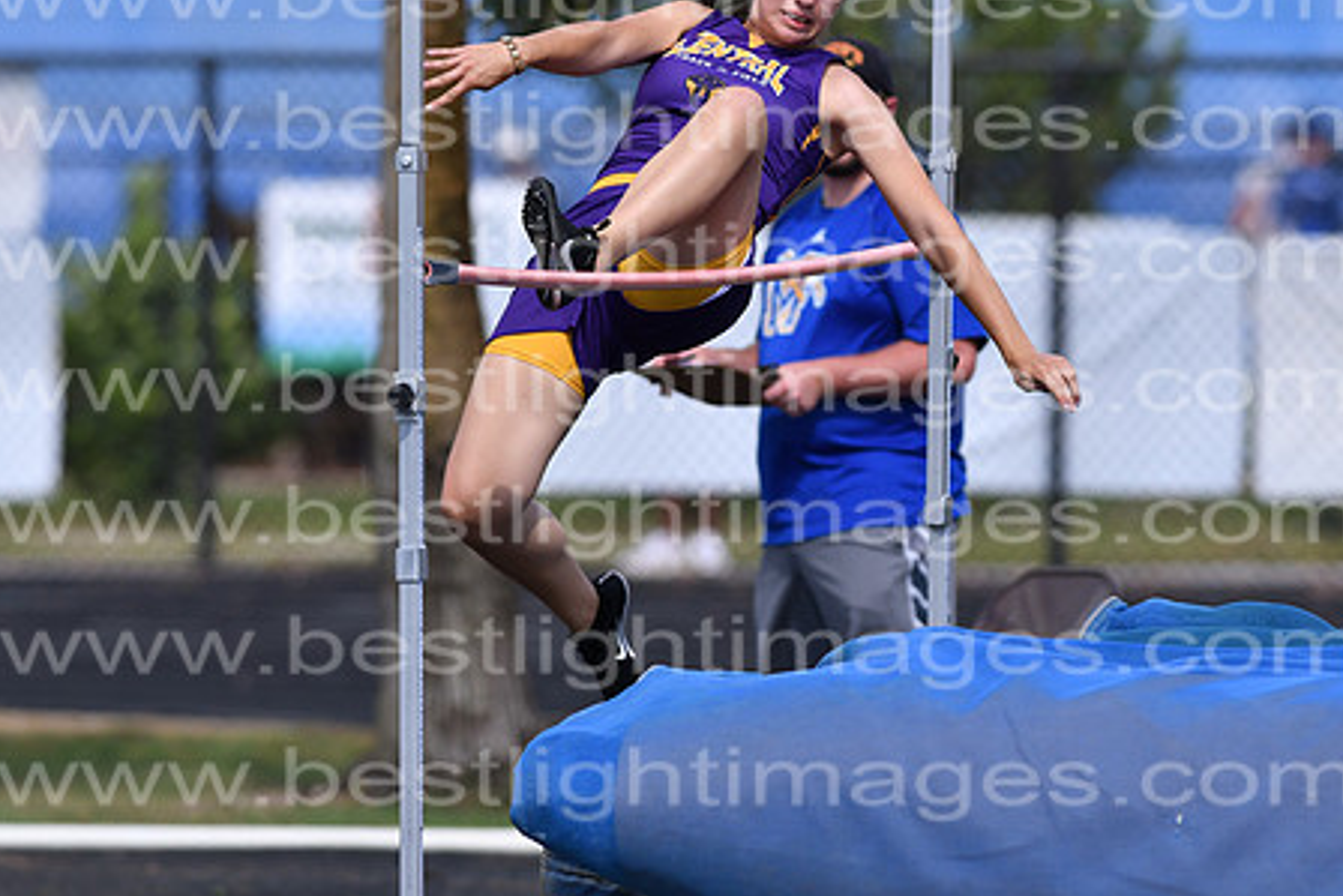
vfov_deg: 2.4
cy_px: 325
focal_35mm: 583
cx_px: 677
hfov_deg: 3.5
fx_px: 21755
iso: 400
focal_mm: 300
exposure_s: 1/5000
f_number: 4
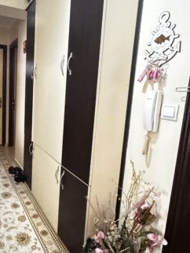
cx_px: 42
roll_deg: -2.8
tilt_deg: -8.0
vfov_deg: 67.3
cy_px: 119
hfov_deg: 50.3
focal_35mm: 26
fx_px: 190
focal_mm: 2.22
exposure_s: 1/25
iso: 1600
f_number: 2.2
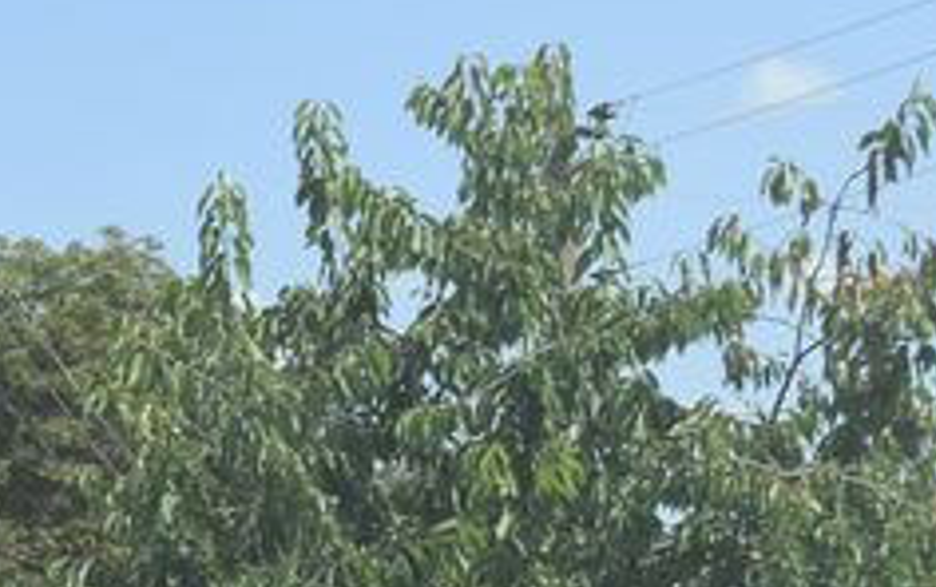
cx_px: 8
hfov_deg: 10.2
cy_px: 839
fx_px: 5209
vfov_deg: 6.4
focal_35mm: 204
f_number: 9
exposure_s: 1/320
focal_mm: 42
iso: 200
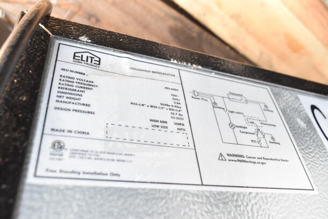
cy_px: 110
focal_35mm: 30
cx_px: 164
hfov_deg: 61.9
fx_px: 273
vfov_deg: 43.6
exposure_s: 1/160
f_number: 6.3
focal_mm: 20
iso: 1600
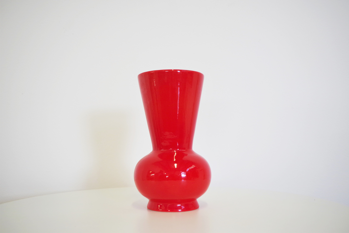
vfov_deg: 34.2
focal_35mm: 39
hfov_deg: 49.6
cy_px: 116
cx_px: 174
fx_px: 378
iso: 400
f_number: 4
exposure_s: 1/125
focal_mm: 26.25
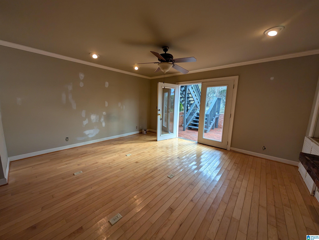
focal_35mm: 12
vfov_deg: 94.6
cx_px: 160
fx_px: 111
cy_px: 120
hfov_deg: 110.5
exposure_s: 1/189
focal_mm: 2.02
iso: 65
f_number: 1.7
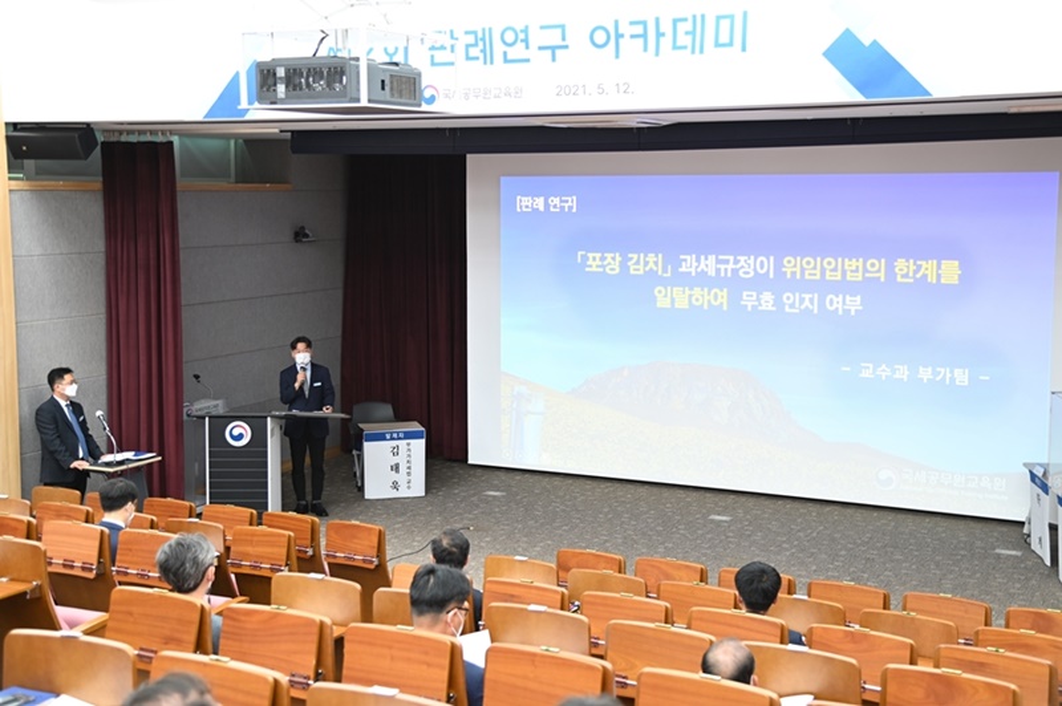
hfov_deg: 42.8
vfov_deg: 29.2
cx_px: 531
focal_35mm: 46
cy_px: 353
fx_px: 1356
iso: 500
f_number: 4
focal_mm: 46
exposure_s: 1/15
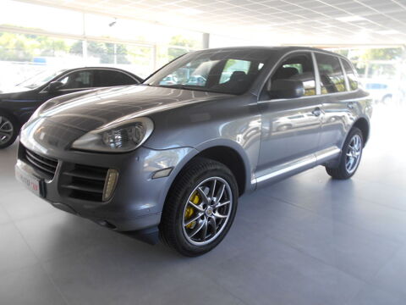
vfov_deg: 53.1
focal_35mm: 26
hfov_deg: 67.3
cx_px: 203
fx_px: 305
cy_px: 152
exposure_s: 1/40
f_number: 3.2
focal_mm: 4.6
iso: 80
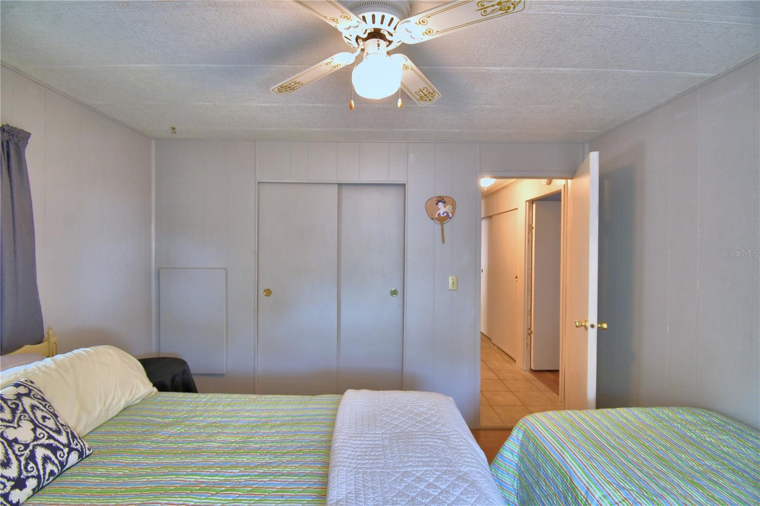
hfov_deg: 100.4
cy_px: 253
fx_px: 317
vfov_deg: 77.3
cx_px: 380
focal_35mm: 15
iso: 400
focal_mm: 10
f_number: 4.5
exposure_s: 1/30
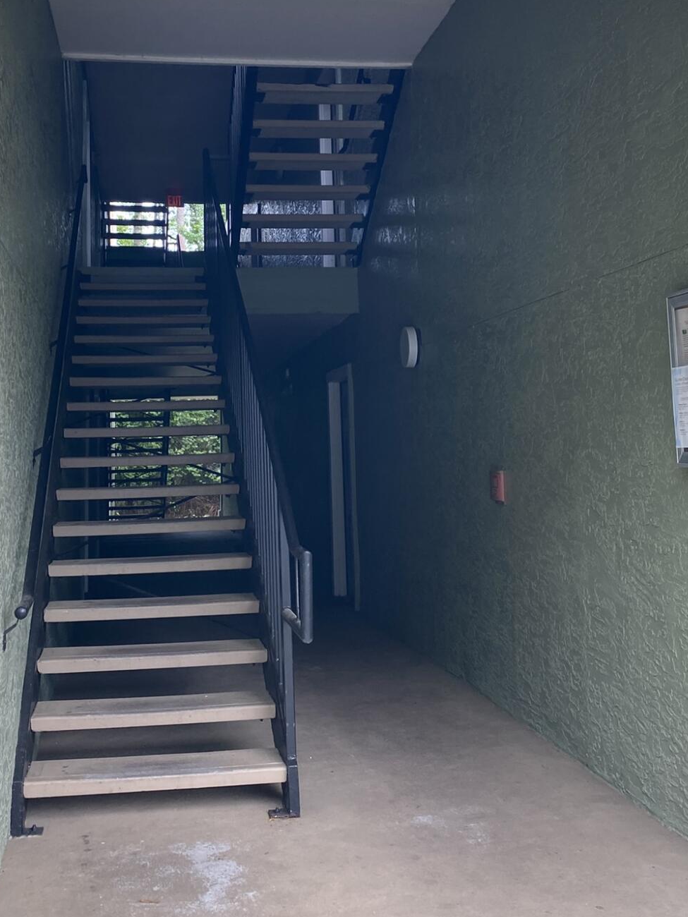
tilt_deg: +10.8
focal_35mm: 40
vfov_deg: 46.2
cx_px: 296
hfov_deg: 35.9
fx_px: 1060
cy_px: 318
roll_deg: +1.4
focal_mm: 4.25
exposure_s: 1/122
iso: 64
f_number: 1.8
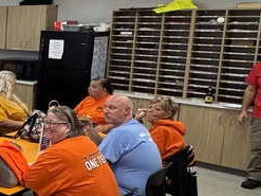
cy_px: 85
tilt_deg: -9.6
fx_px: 437
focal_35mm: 58
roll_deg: +0.1
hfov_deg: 23.6
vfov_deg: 25.2
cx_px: -164
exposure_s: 1/120
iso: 250
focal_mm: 2.22
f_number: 2.2
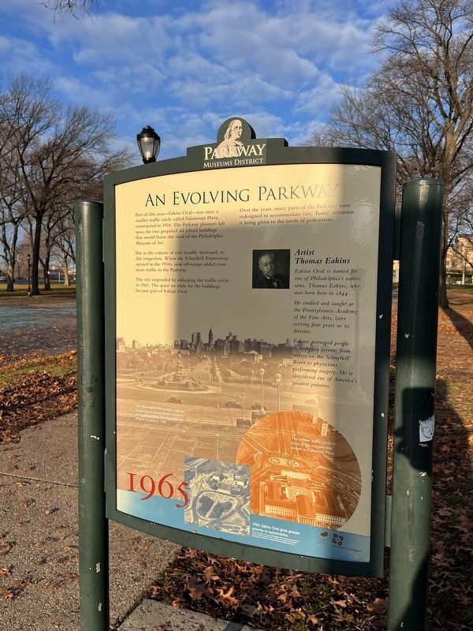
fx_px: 474
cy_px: 316
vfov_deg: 67.3
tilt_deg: -2.7
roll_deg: -1.3
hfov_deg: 53.1
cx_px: 236
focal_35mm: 26
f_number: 1.6
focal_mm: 5.1
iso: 50
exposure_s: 1/3623
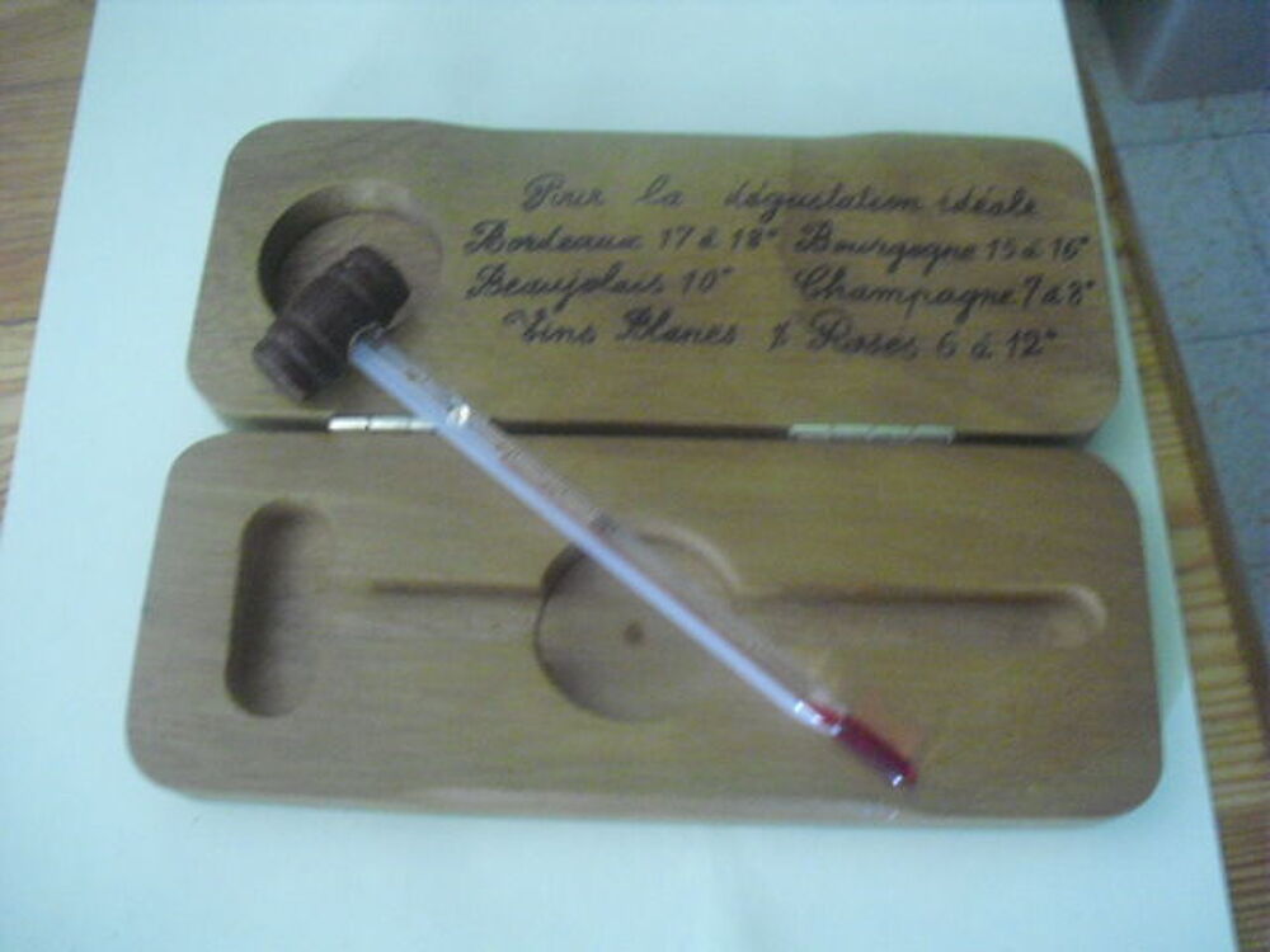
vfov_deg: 39.7
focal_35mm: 36
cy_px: 476
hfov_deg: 51.4
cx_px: 635
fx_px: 1321
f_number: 3.1
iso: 800
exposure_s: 1/8
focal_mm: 6.3
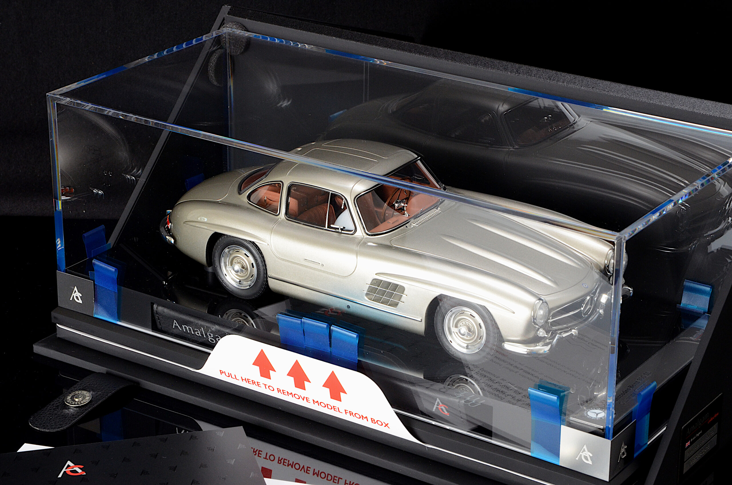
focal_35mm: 105
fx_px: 2131
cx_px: 366
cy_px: 242
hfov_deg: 19.5
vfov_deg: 13.0
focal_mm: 70
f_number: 18
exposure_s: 1/5
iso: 1000
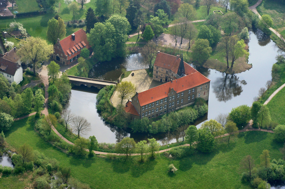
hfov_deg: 10.2
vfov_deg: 6.8
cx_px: 142
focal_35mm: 202
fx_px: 1601
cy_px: 94
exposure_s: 1/1250
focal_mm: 135
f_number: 5.6
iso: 320
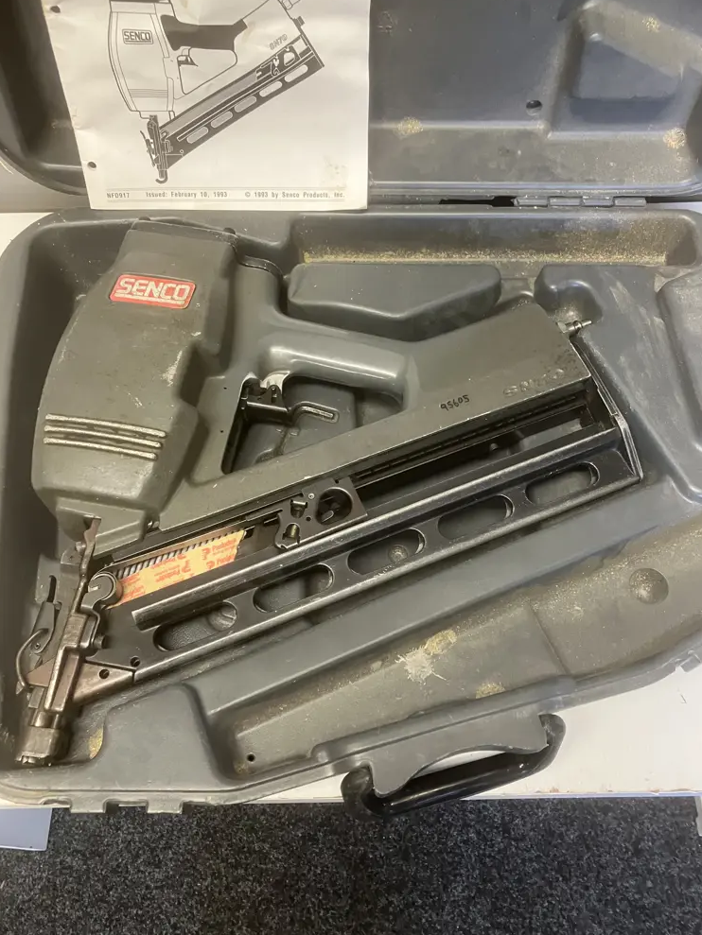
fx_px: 784
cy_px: 462
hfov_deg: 48.2
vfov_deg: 61.7
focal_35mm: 29
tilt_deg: -61.3
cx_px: 351
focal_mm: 3.99
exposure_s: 1/50
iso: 160
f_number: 1.8
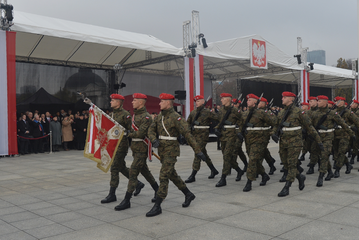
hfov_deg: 54.4
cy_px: 120
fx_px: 349
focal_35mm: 35
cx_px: 180
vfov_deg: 37.9
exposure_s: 1/500
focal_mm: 35
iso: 500
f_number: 5.6
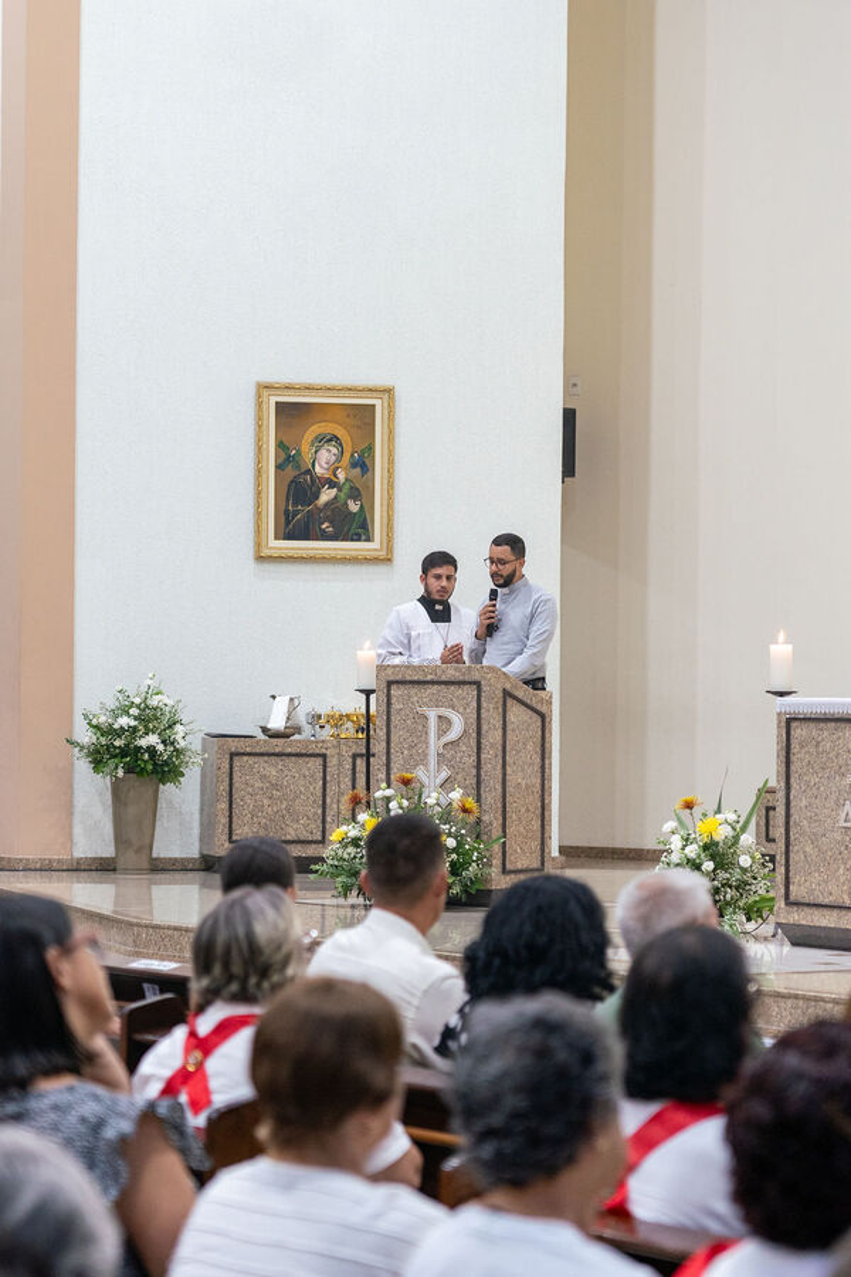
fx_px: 3723
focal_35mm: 105
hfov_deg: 13.0
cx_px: 426
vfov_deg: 19.5
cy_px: 638
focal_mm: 70
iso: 1600
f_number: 2.8
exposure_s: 1/125
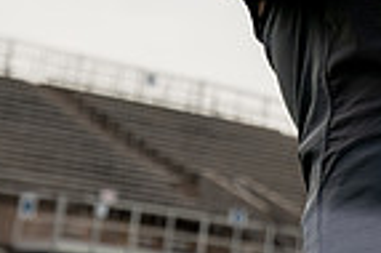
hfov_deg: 10.7
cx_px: 360
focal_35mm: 192
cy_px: -309
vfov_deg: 6.8
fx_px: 2030
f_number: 5.6
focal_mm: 61
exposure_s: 1/640
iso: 100
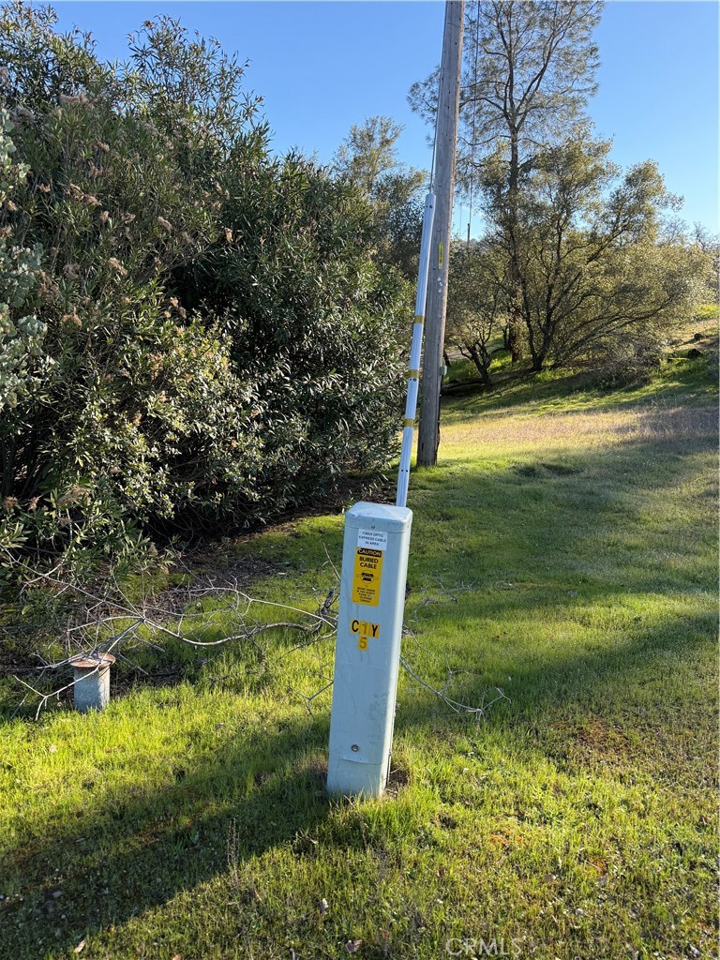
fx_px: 666
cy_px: 480
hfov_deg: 56.8
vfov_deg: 71.6
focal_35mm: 24
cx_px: 360
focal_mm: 6.76
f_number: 1.78
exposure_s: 1/1122
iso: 100
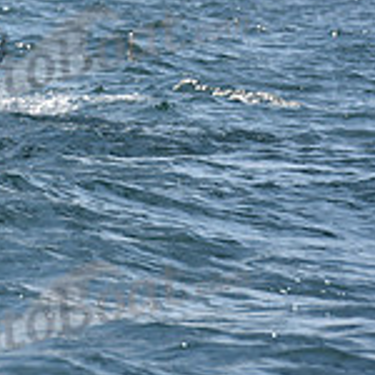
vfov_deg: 2.8
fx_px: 7636
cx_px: -230
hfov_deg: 2.8
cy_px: -36
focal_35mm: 623
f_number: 7.1
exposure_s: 1/1600
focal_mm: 190
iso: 250
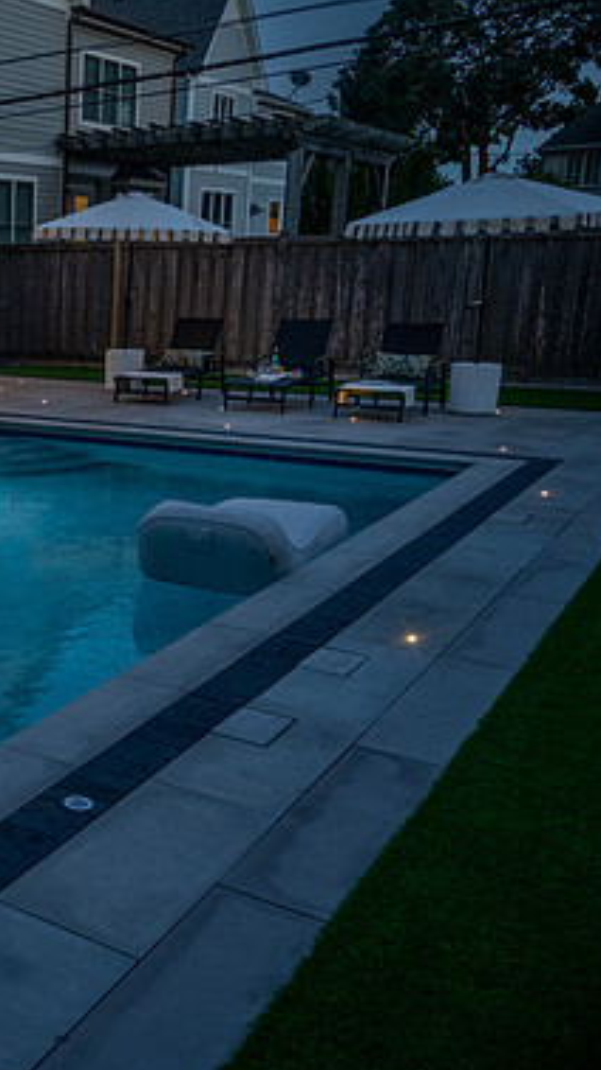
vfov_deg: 50.5
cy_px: 539
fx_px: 1133
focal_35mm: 40
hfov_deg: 25.6
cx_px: -179
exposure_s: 1/60
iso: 800
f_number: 4
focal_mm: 24
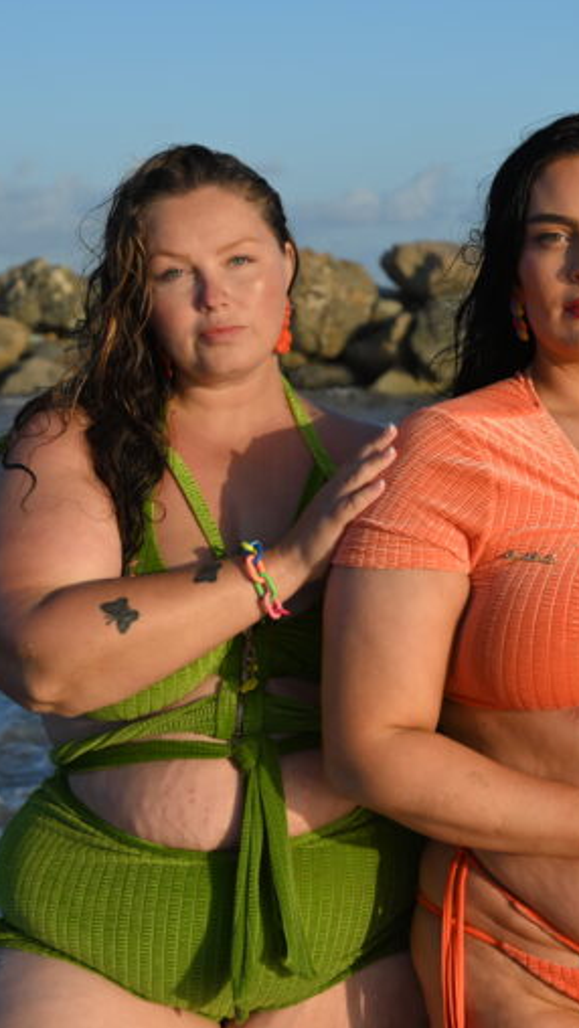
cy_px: 512
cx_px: 638
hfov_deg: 15.5
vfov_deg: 27.9
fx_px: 2073
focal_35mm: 76
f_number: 5.6
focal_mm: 48
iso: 200
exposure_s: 1/640
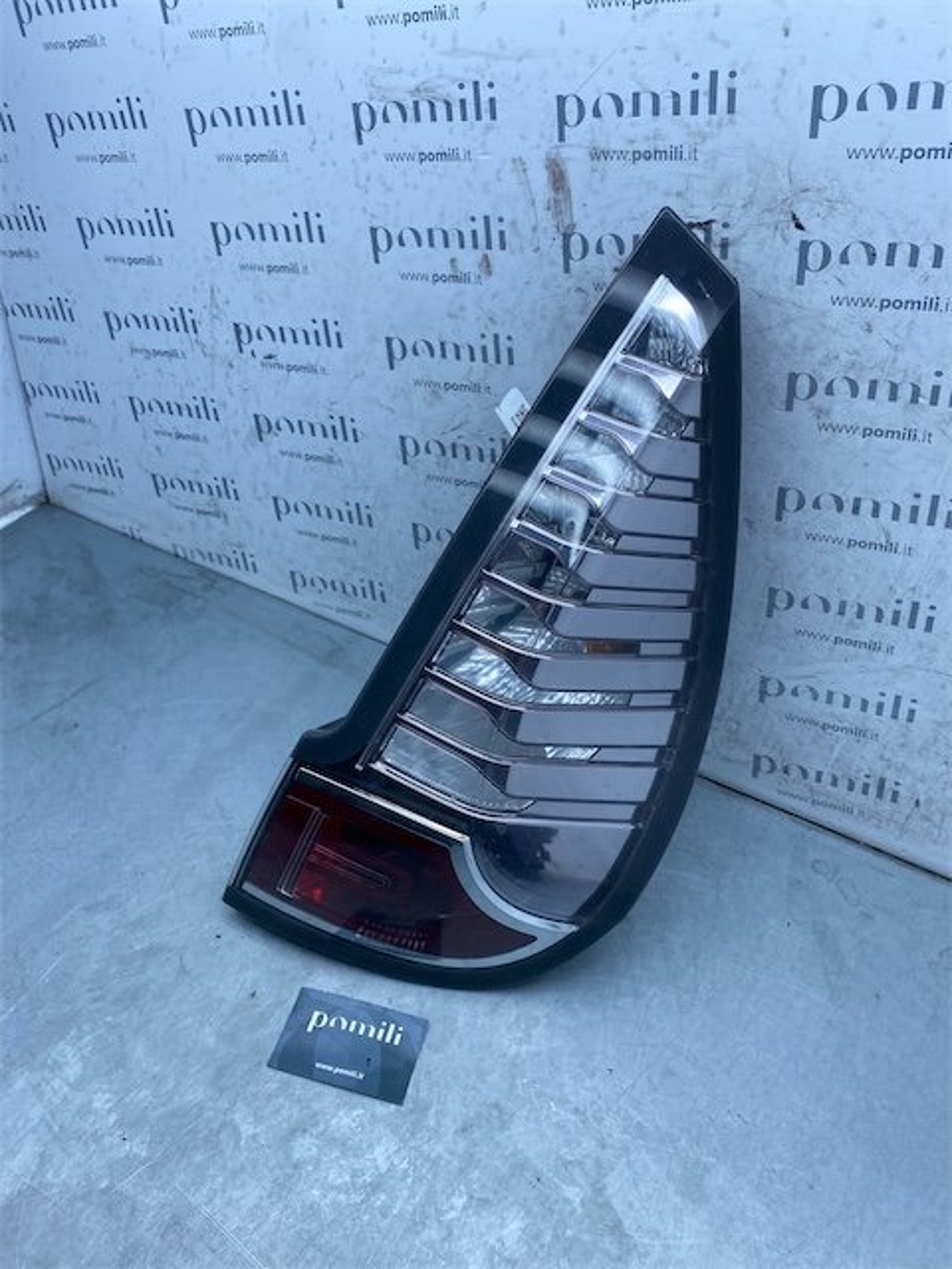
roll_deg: -4.9
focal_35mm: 26
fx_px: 953
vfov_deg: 67.3
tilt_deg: -39.7
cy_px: 634
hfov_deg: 53.1
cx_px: 476
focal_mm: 4.25
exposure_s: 1/965
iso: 32
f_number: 1.8
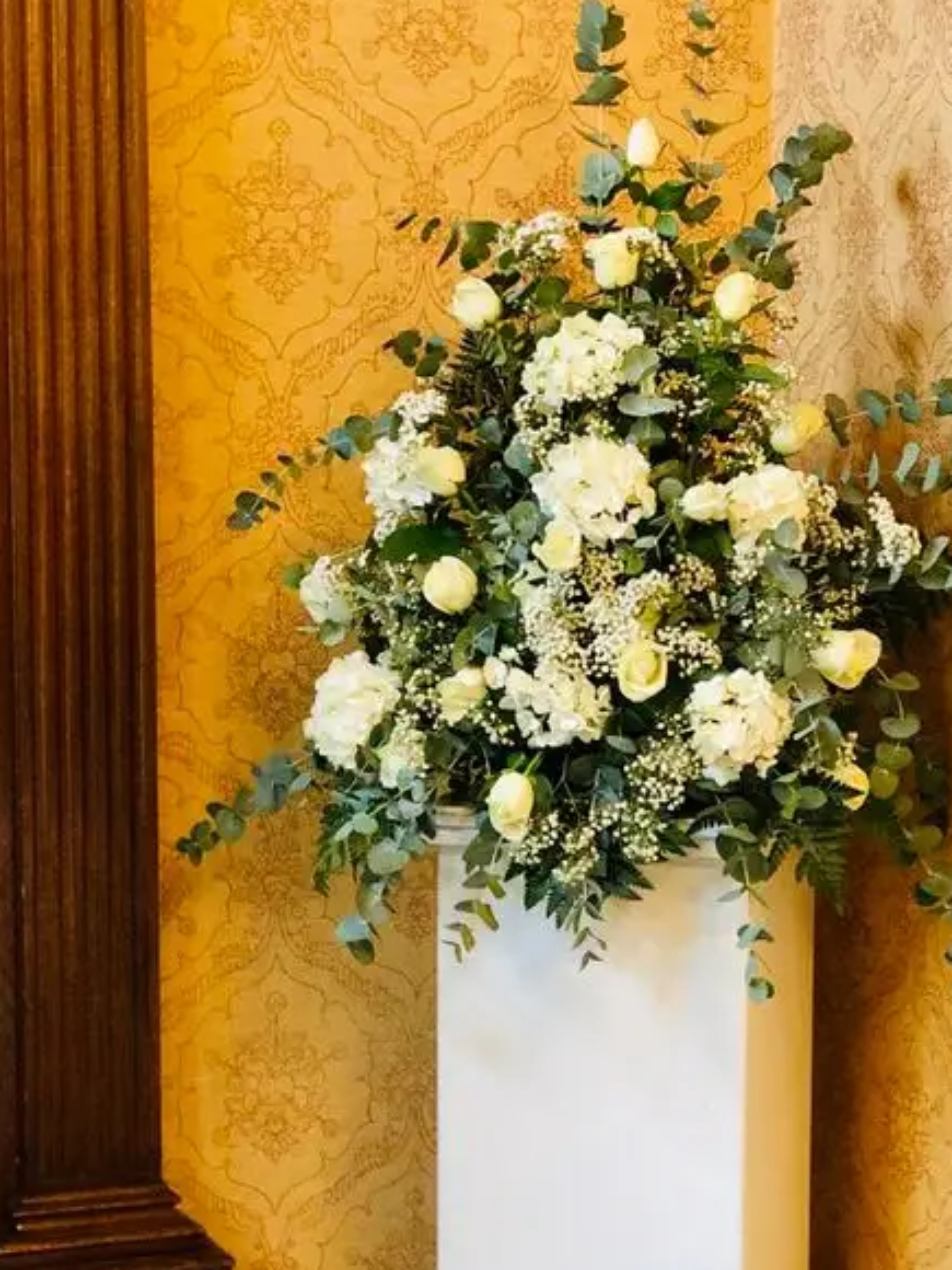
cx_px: 626
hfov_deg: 17.1
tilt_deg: -5.4
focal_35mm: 86
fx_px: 3154
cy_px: 775
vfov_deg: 22.7
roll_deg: +0.1
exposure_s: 1/15
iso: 160
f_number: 2.4
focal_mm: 6
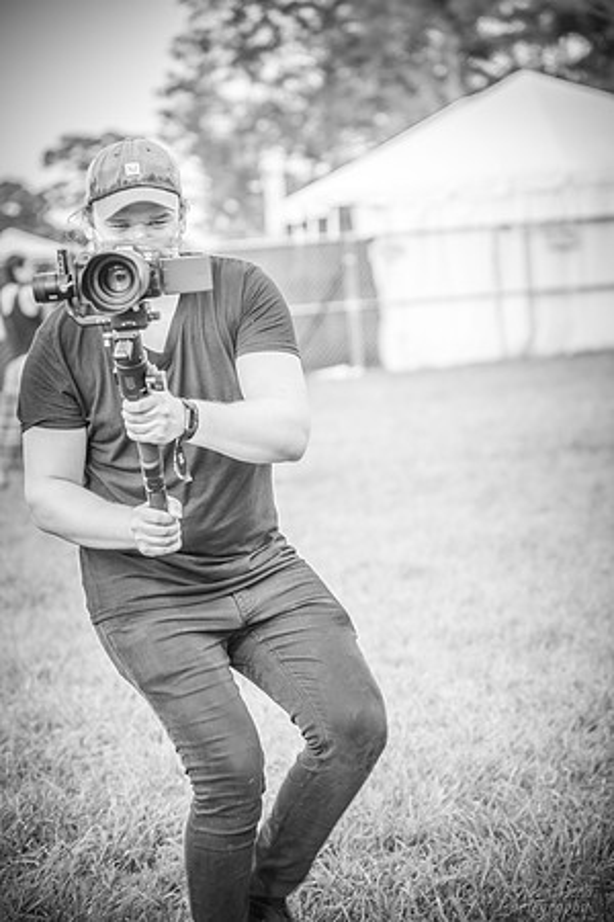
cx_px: 307
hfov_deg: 11.4
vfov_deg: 17.1
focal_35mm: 120
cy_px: 461
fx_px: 3070
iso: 320
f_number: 4
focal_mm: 120
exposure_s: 1/320
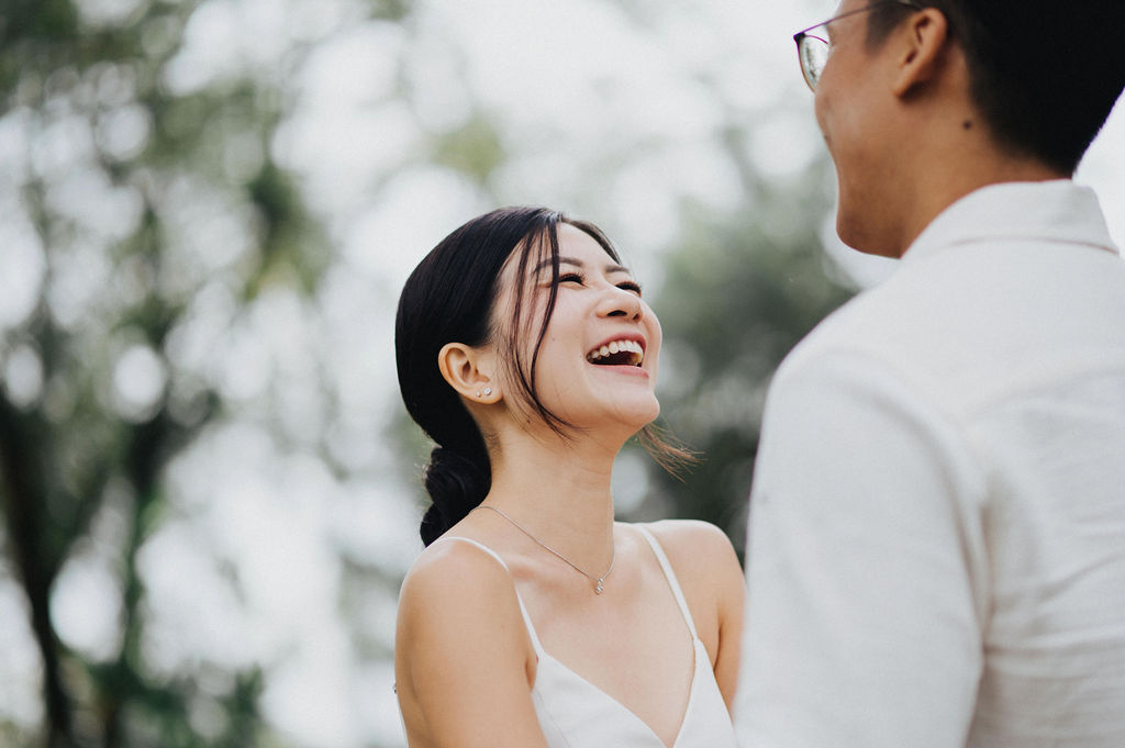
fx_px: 2654
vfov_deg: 16.0
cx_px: 562
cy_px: 374
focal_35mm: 85
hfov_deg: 23.9
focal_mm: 85
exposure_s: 1/500
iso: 100
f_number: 1.8
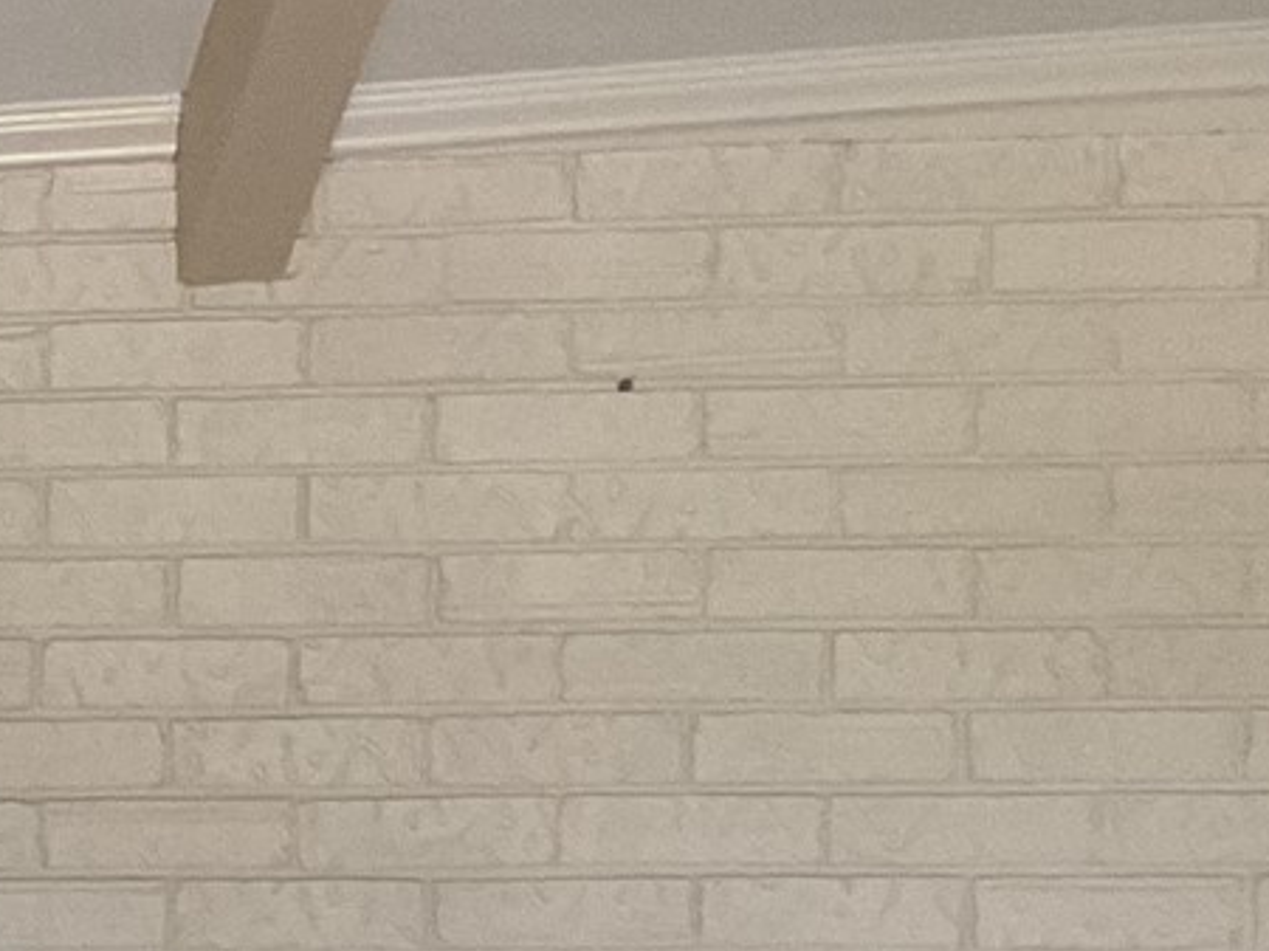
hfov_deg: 13.8
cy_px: 1075
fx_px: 4836
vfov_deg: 11.1
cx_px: -764
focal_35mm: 132
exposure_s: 1/60
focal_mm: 3
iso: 80
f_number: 1.8
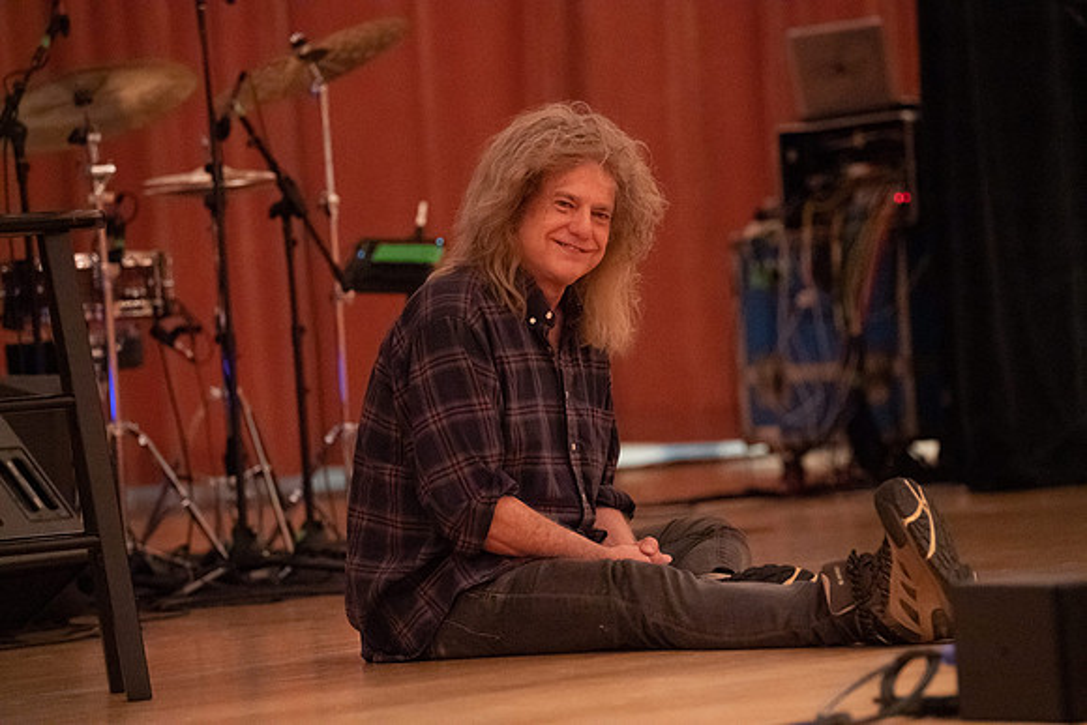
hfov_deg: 10.3
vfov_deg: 6.9
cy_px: 362
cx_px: 544
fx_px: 6040
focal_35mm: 200
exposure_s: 1/160
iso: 20000
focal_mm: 200
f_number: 4.5
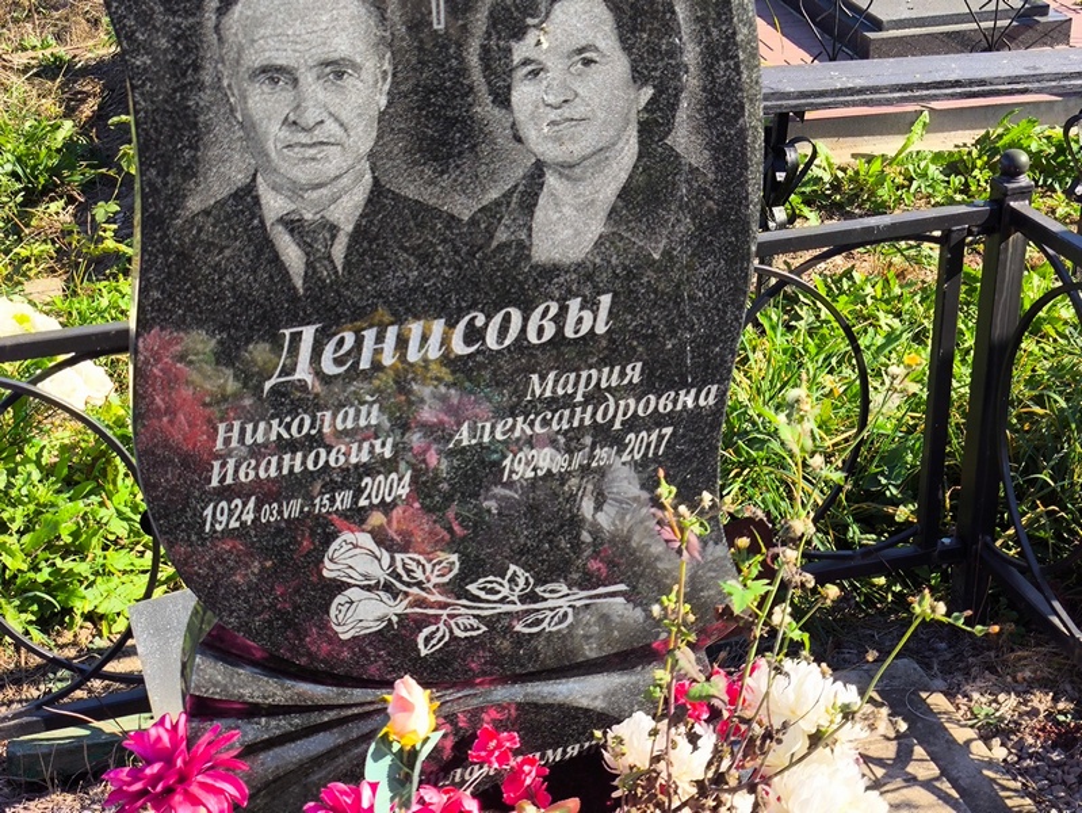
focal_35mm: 50
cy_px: 406
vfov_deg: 29.1
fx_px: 1564
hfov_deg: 38.2
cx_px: 541
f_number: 1.7
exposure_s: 1/901
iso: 50
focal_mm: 4.71
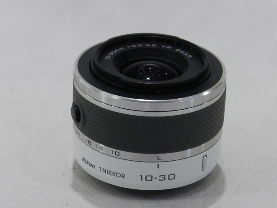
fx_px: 1160
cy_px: 104
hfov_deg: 13.6
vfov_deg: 10.2
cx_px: 138
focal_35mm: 145
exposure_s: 1/100
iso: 800
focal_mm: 25.7
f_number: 5.1
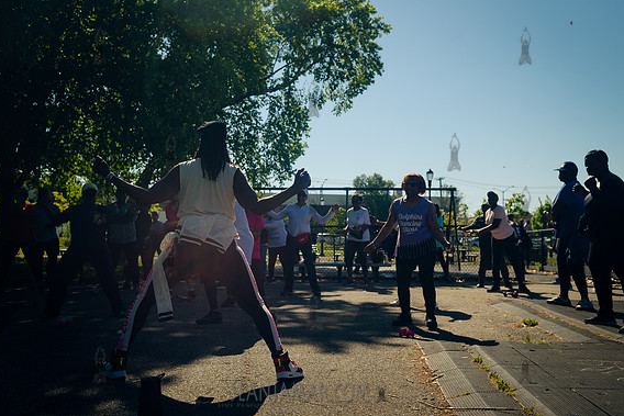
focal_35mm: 36
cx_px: 312
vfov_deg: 36.9
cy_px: 205
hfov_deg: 53.1
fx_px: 624
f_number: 4.5
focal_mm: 35
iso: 200
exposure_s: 1/2500
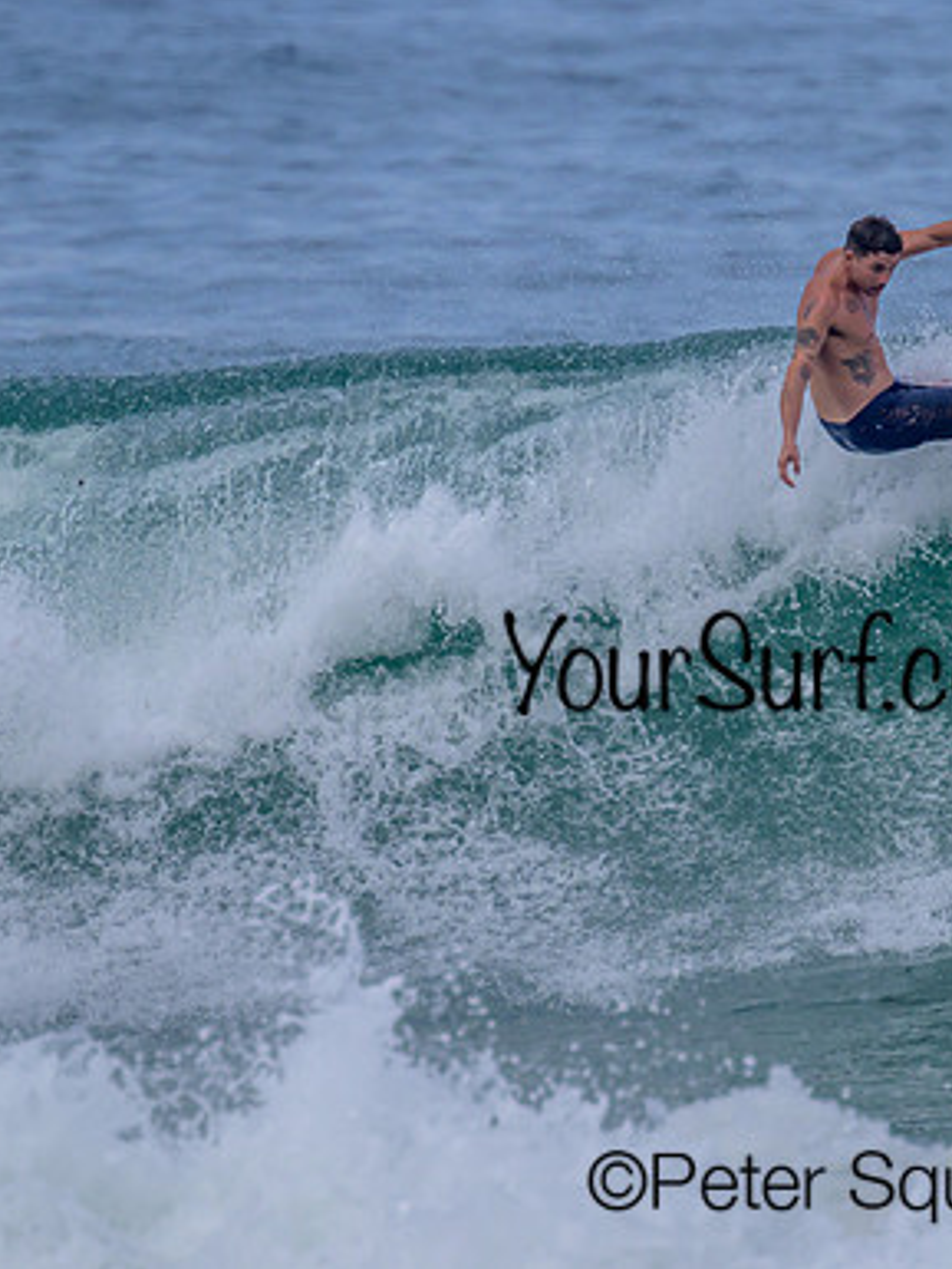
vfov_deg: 1.3
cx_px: 858
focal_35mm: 1560
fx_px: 57172
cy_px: 448
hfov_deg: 1.0
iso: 720
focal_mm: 800
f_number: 11
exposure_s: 1/2000
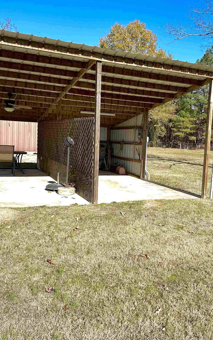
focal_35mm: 34
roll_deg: -3.5
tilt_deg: -6.5
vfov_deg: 56.7
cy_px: 170
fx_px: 316
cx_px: 132
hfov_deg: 37.1
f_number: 1.78
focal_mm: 6.86
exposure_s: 1/4184
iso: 80
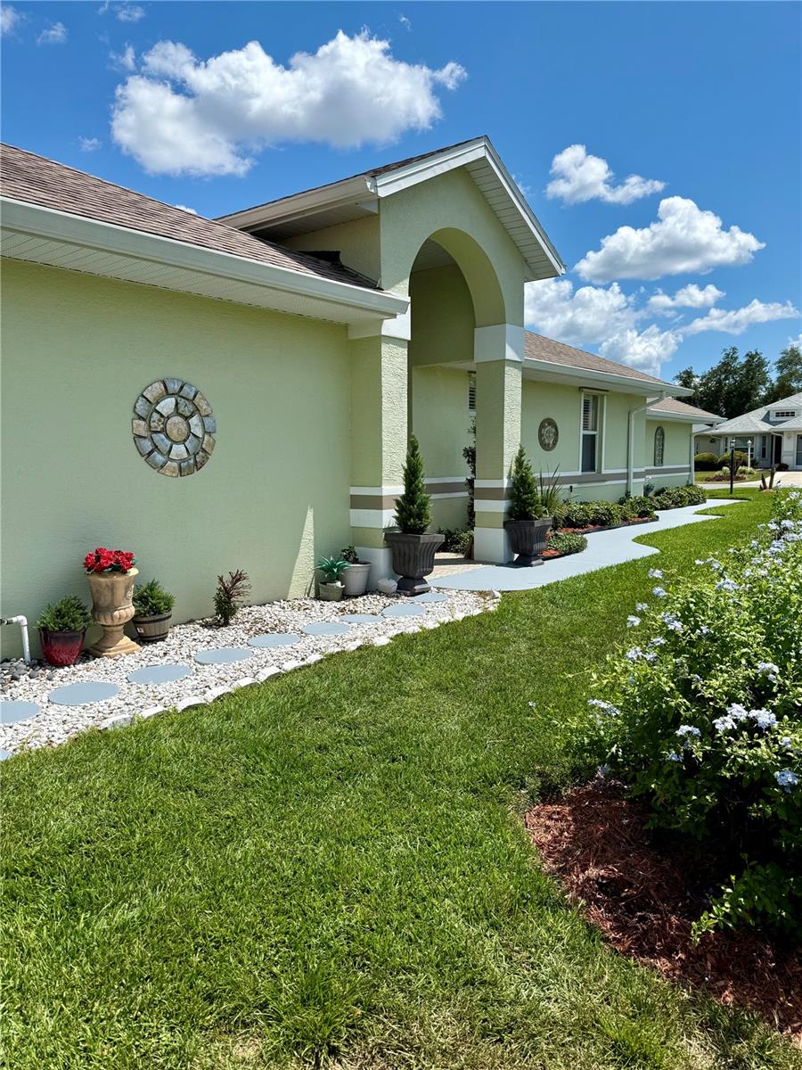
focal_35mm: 24
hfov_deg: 56.8
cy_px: 535
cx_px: 401
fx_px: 741
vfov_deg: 71.6
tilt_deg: -6.5
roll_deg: +0.6
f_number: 1.78
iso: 80
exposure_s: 1/6173
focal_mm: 6.76
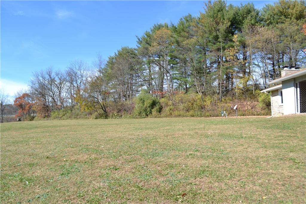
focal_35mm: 27
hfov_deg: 67.4
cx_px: 153
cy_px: 102
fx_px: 229
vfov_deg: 47.9
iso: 100
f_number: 7.1
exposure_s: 1/200
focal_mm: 18
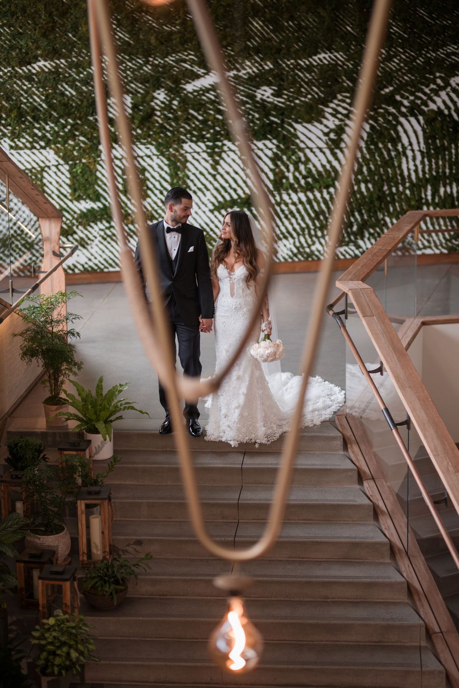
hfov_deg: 16.1
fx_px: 1625
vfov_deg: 23.9
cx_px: 230
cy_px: 344
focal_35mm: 85
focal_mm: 85
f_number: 1.4
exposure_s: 1/200
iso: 250
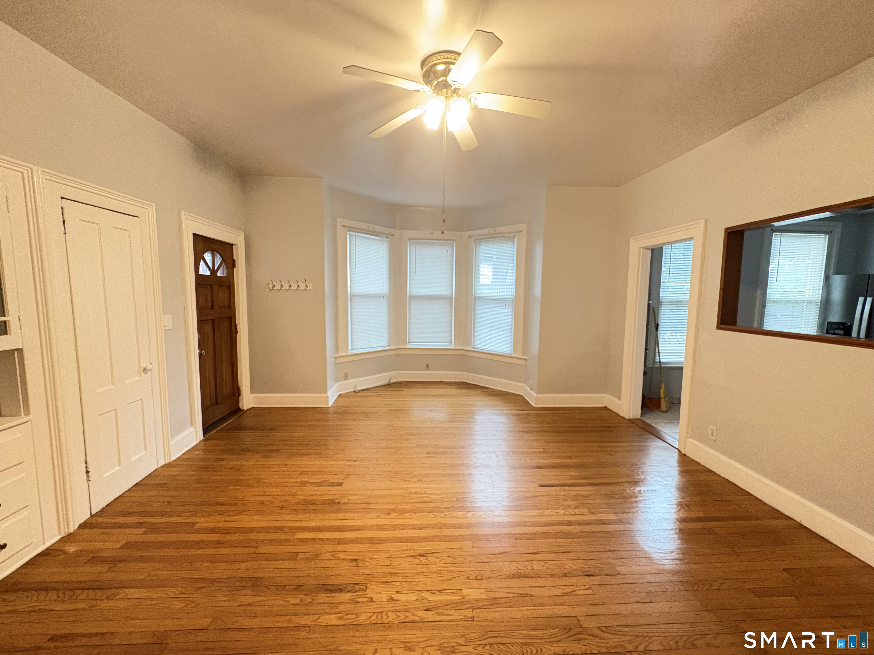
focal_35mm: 14
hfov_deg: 102.1
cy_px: 328
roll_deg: -0.4
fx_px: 353
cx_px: 437
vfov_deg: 85.7
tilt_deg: -4.7
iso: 800
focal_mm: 2.22
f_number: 2.2
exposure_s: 1/40
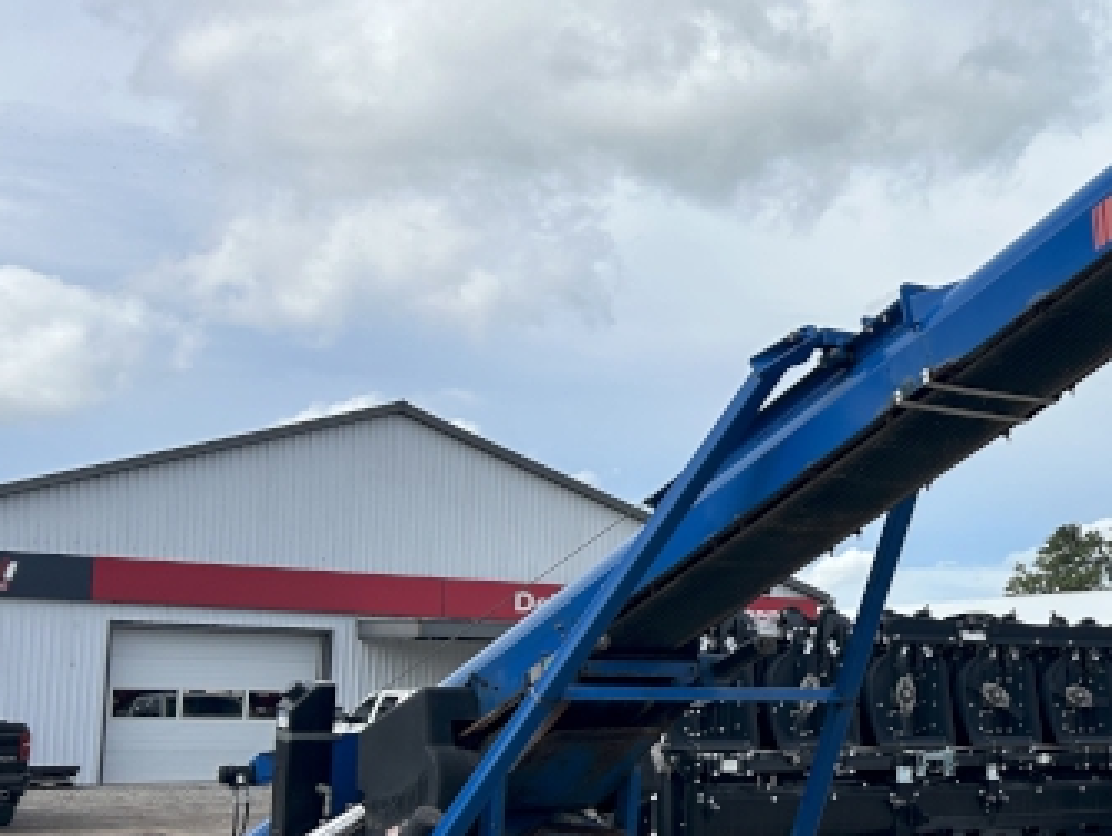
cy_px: 531
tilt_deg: +7.2
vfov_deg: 23.6
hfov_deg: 28.5
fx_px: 1994
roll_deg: +0.1
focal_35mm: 62
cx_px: 1198
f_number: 1.5
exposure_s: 1/5882
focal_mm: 5.7
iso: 50
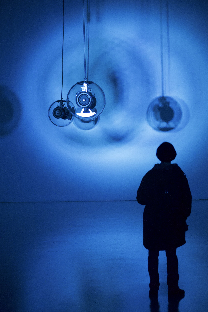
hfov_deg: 11.7
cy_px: 156
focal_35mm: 117
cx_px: 104
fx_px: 1014
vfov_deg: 17.5
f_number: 4
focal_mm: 78.1
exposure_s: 1/100
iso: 10000
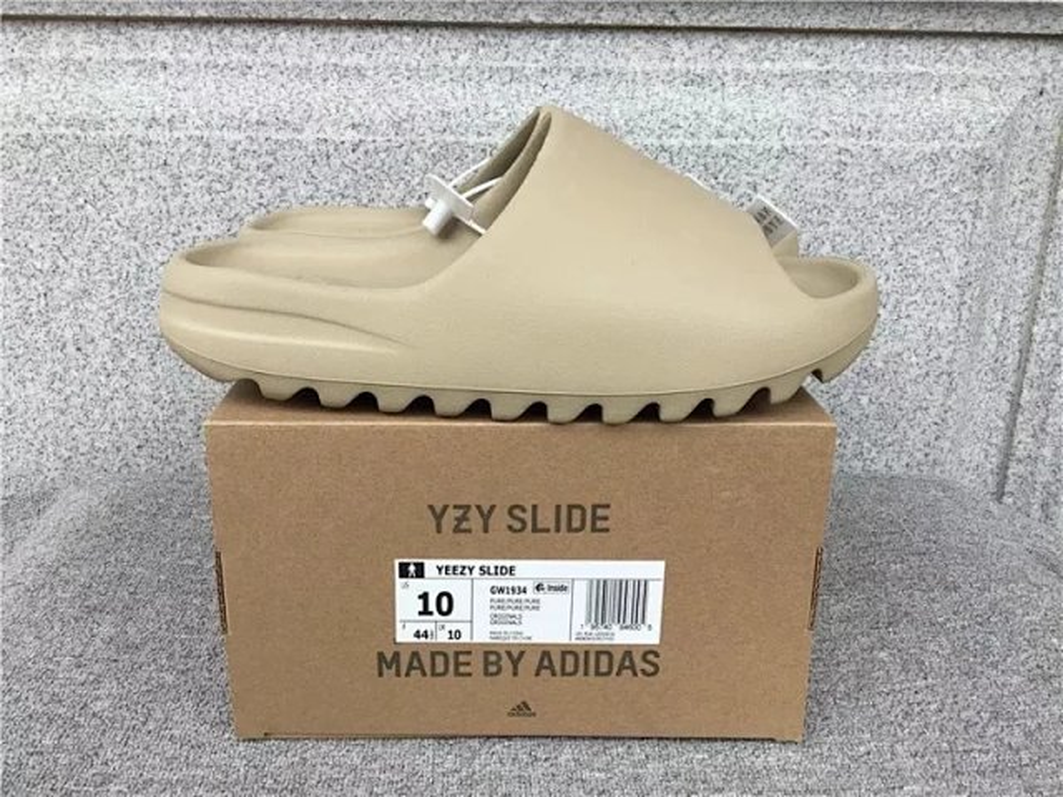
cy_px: 398
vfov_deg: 45.4
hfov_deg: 58.4
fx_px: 952
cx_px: 532
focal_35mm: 31
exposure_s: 1/210
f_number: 2.4
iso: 25
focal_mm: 3.3
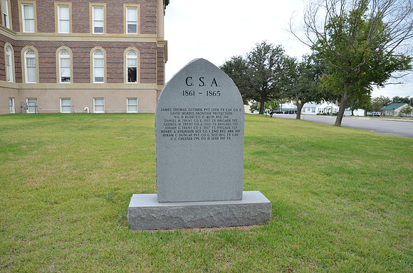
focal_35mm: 26
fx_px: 292
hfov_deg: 70.6
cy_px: 136
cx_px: 206
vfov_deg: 50.2
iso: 400
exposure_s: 1/80
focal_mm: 17
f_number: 4.5
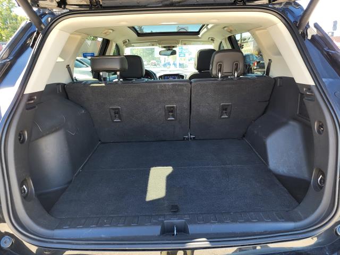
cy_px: 128
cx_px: 170
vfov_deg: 53.1
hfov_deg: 67.3
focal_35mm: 26
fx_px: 255
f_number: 1.8
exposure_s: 1/100
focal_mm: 5.4
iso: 50
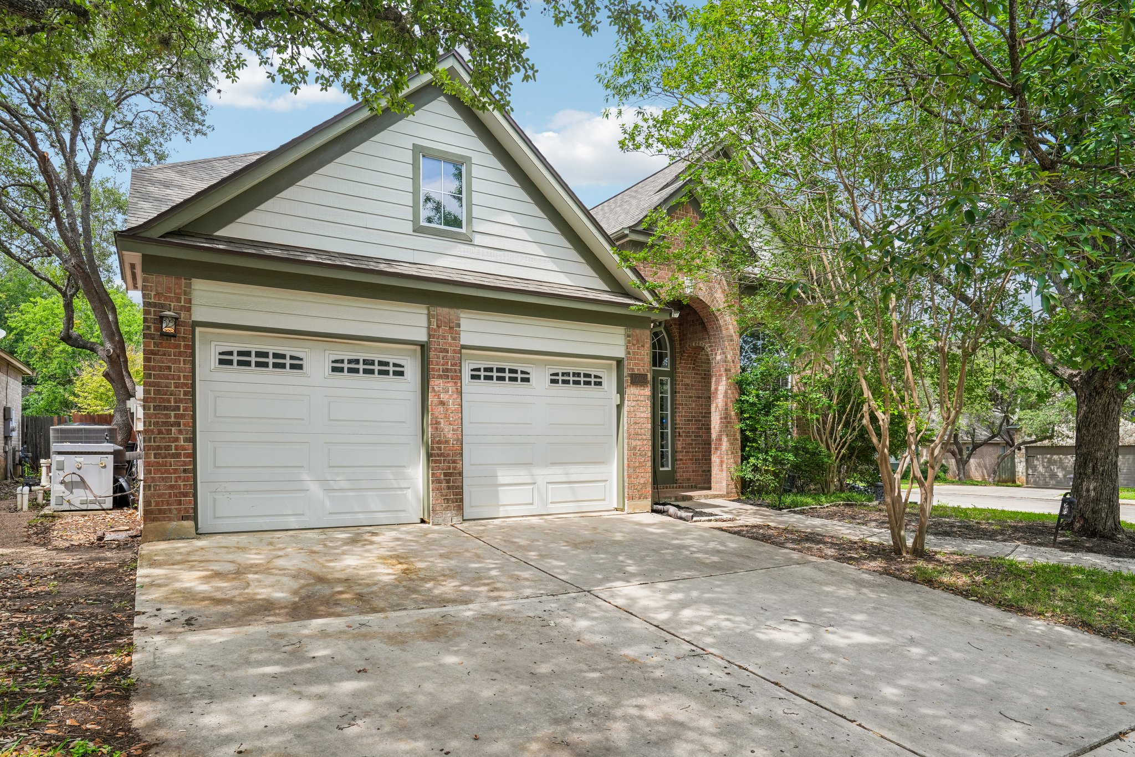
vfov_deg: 61.9
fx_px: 630
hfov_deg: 84.0
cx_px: 568
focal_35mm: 20
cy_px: 378
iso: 200
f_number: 8
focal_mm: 20
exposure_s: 1/200
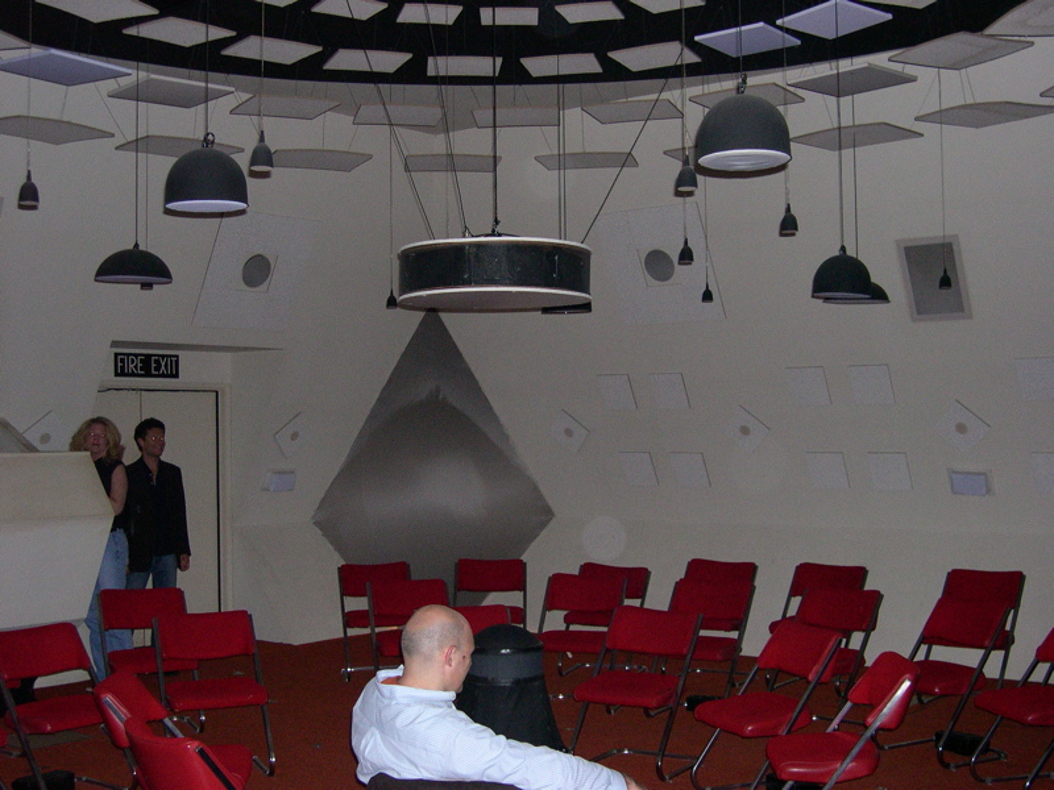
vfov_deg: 34.3
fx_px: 1279
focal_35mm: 42
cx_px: 527
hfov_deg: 44.8
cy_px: 395
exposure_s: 1/60
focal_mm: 9
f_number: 2.9
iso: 400
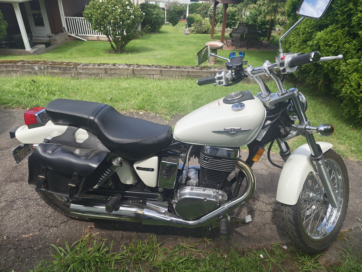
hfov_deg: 71.6
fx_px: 251
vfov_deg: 56.8
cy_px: 136
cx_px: 181
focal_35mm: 24
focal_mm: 5.41
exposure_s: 1/200
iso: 120
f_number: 1.8
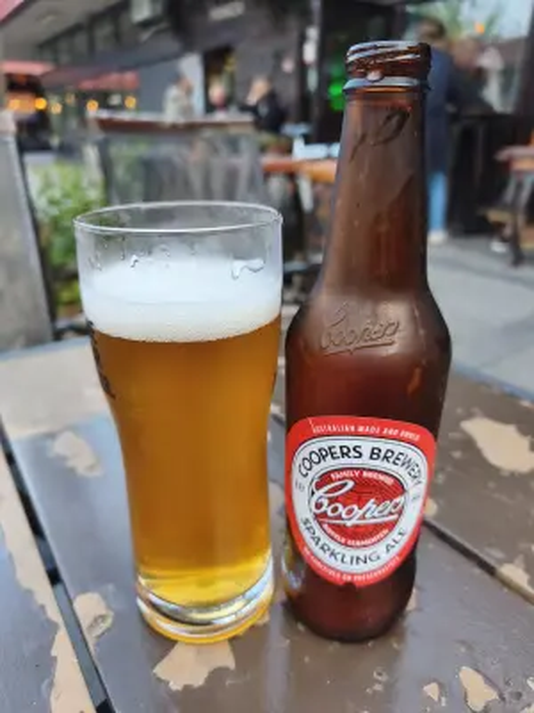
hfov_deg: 58.9
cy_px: 356
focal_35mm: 23
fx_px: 473
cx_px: 267
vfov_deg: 73.9
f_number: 1.7
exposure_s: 1/100
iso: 250
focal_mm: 6.06
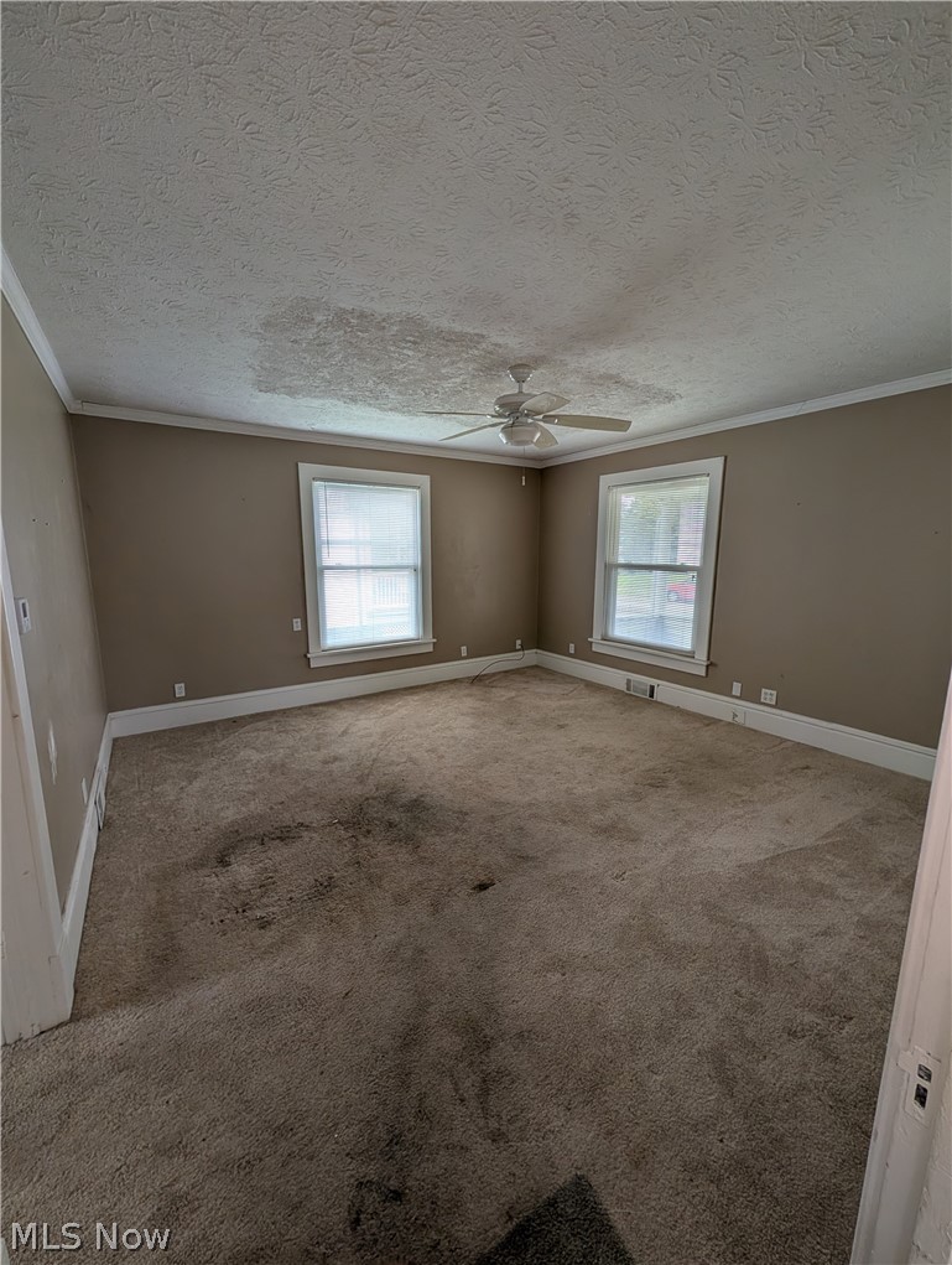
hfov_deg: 94.7
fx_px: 439
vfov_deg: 110.4
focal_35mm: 12
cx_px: 476
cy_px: 632
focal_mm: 2.02
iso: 47
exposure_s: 1/52.1
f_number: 1.7
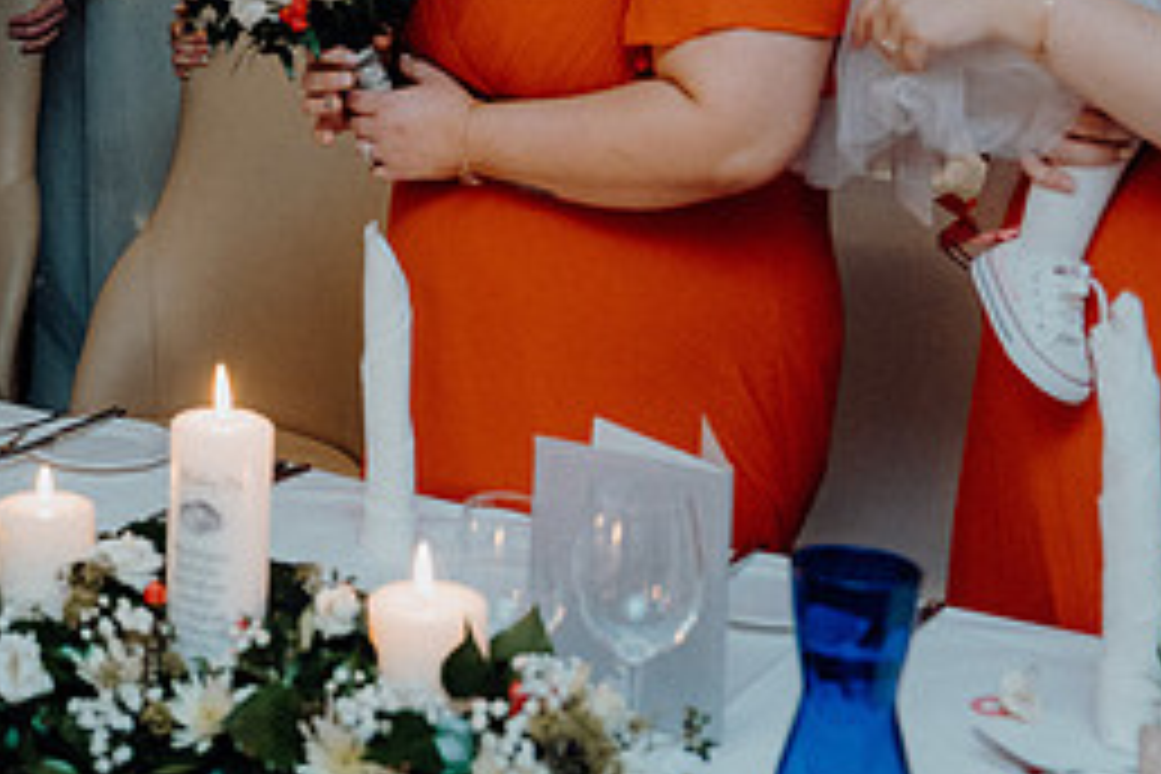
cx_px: -108
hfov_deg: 26.0
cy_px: 11
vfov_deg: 18.5
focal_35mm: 72
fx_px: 2322
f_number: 3.5
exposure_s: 1/160
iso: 2500
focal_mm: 32
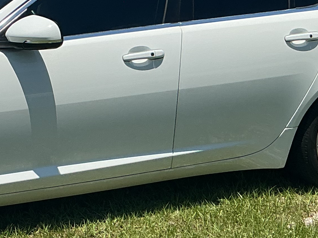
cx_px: 60
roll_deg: -1.0
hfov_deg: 18.9
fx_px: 946
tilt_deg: -13.0
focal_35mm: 103
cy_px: 118
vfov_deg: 14.4
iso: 25
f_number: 1.8
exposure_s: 1/2141
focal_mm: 3
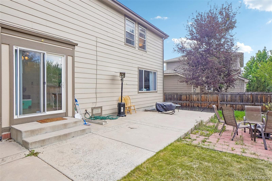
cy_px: 90
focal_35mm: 18
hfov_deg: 90.0
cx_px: 136
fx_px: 136
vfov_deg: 67.4
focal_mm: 12
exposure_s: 1/100
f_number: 8
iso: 100
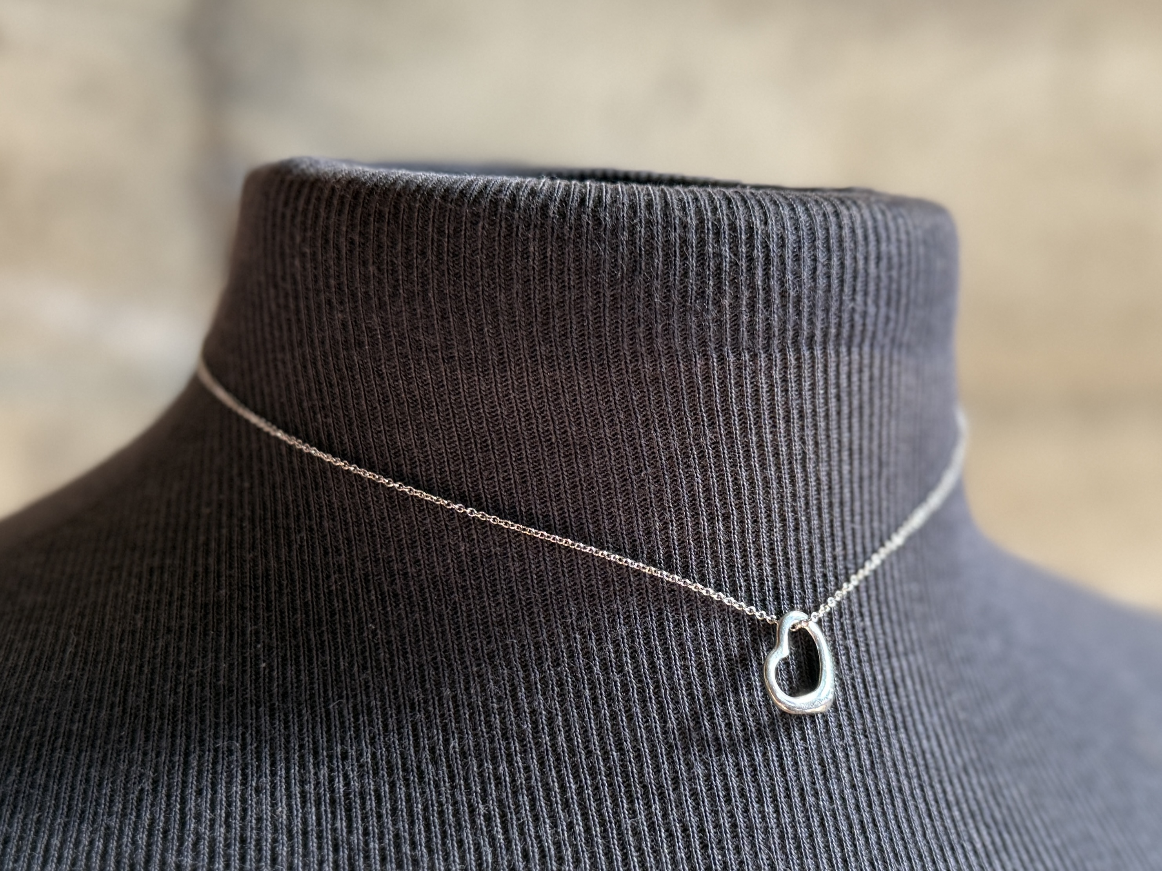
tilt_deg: -6.3
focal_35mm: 24
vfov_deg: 56.8
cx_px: 581
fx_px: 806
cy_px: 436
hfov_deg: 71.6
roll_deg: -1.4
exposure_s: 1/121
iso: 200
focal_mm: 6.76
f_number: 1.78
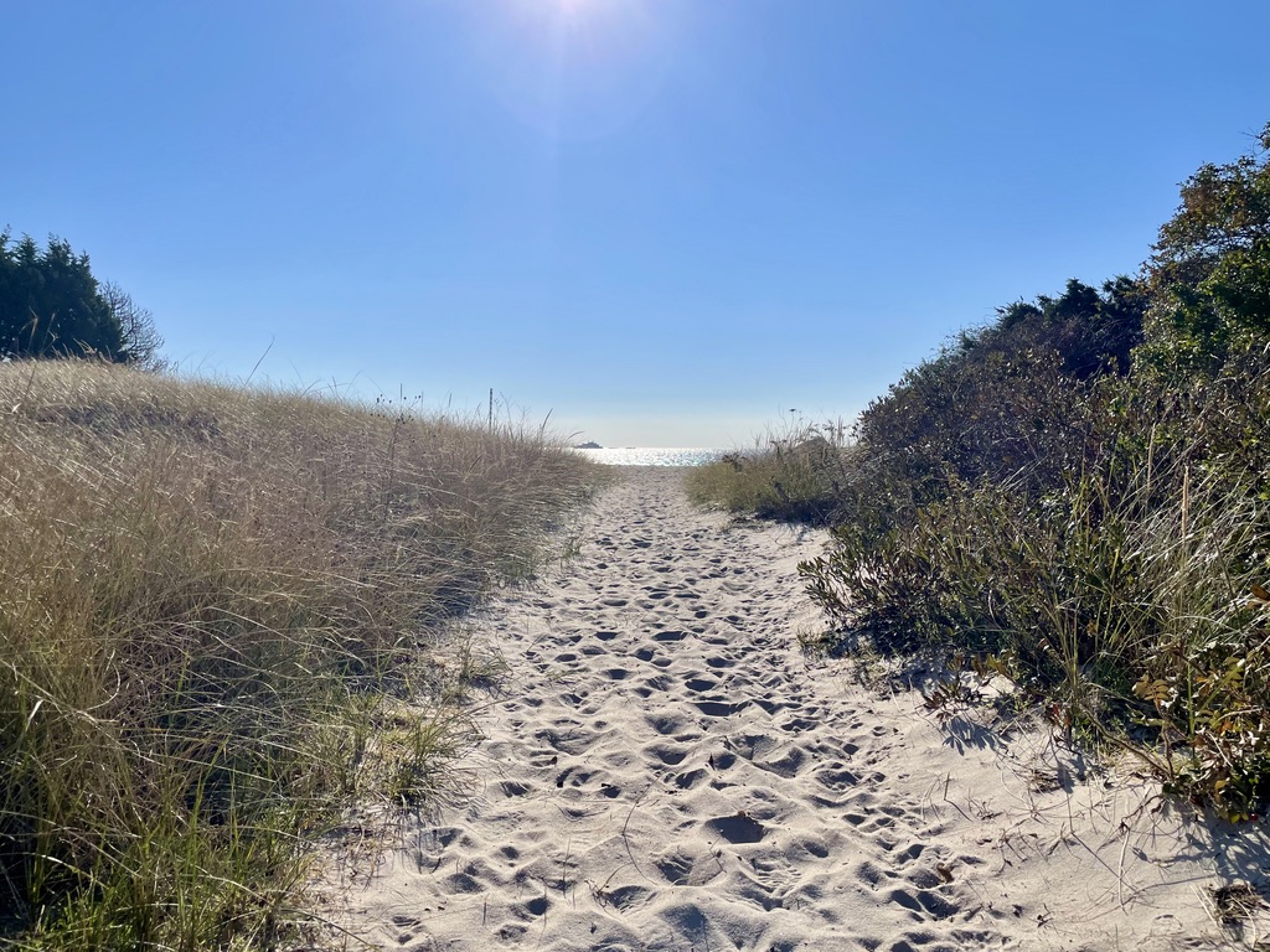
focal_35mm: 26
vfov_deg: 53.1
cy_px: 476
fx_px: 954
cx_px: 635
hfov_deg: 67.3
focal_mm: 4.2
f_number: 1.6
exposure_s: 1/11905
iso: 32
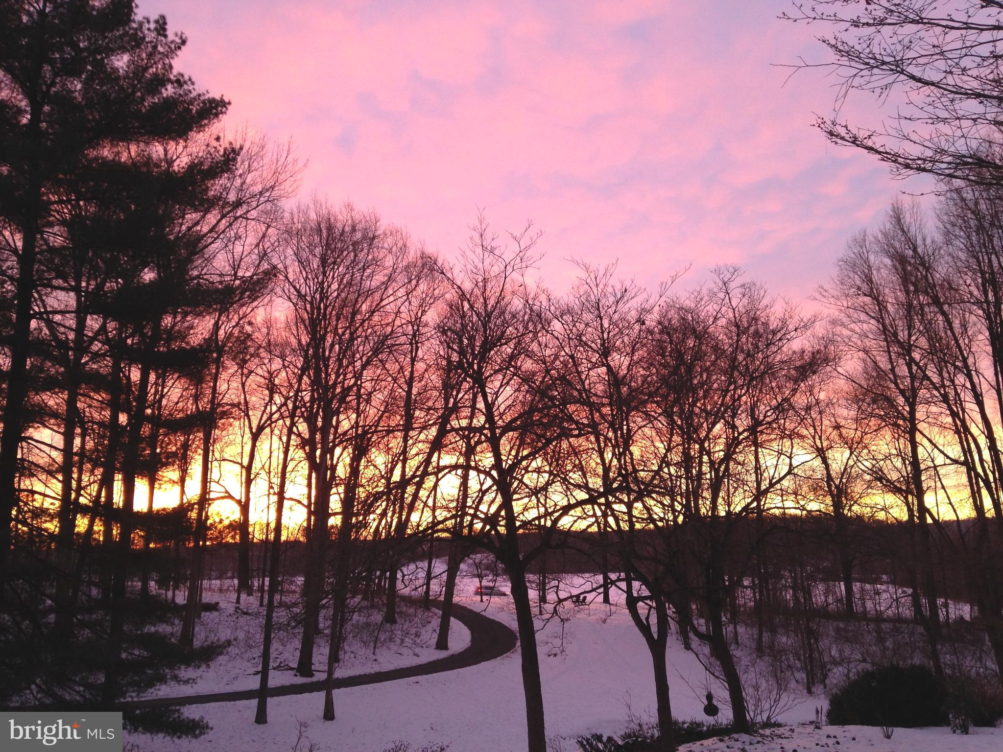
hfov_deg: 55.4
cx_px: 502
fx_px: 956
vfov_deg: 42.9
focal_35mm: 33
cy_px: 376
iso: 80
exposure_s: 1/20
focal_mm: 4.12
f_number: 2.4
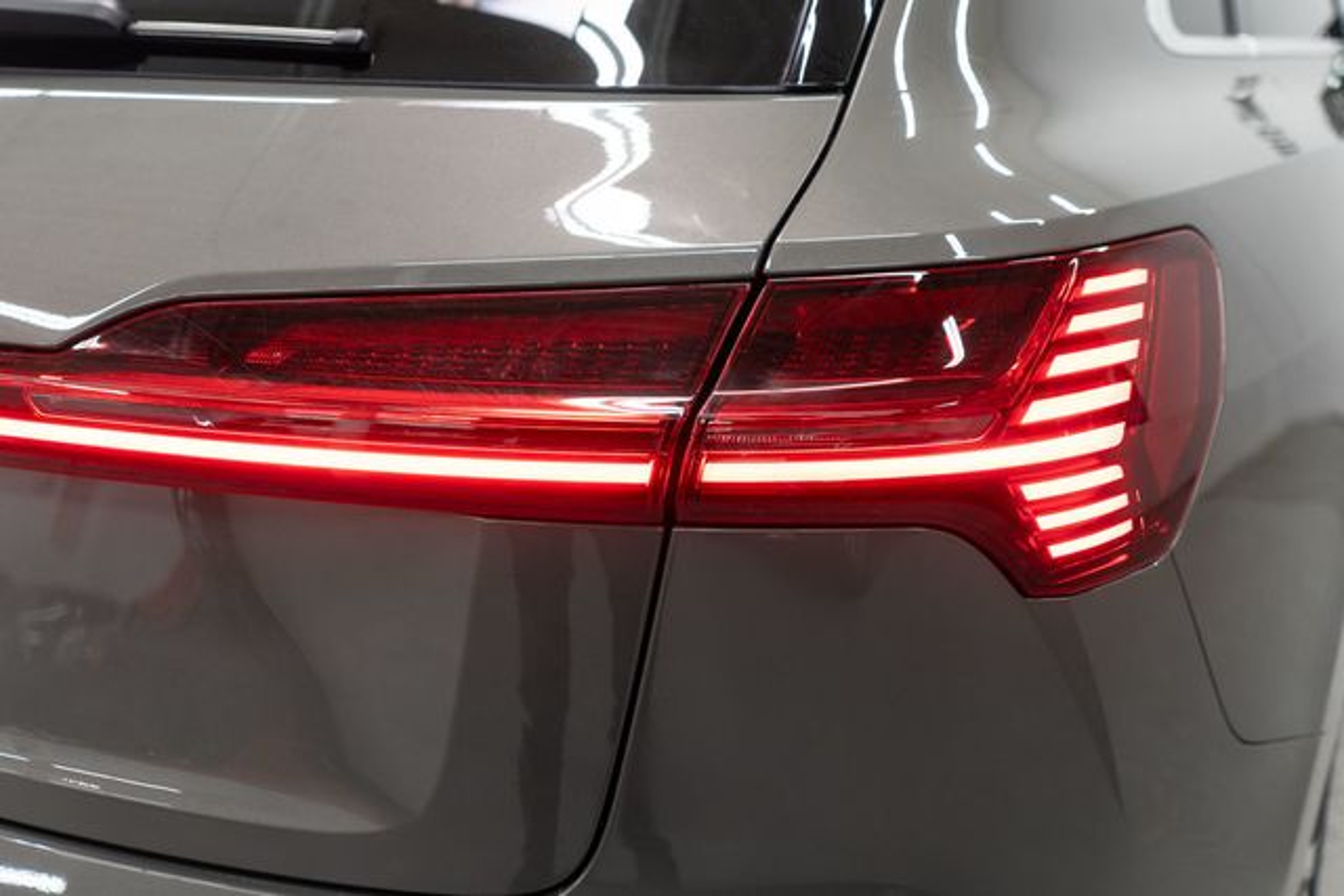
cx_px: 672
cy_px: 448
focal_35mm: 42
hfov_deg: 46.4
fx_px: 1568
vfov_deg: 31.9
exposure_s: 1/40
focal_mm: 28
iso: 200
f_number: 3.2
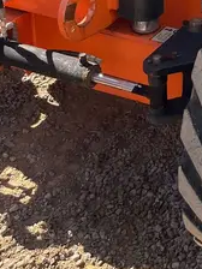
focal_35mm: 85
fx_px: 661
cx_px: 281
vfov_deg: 19.6
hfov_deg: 16.2
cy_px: -152
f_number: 1.6
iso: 50
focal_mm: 5.1
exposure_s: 1/975
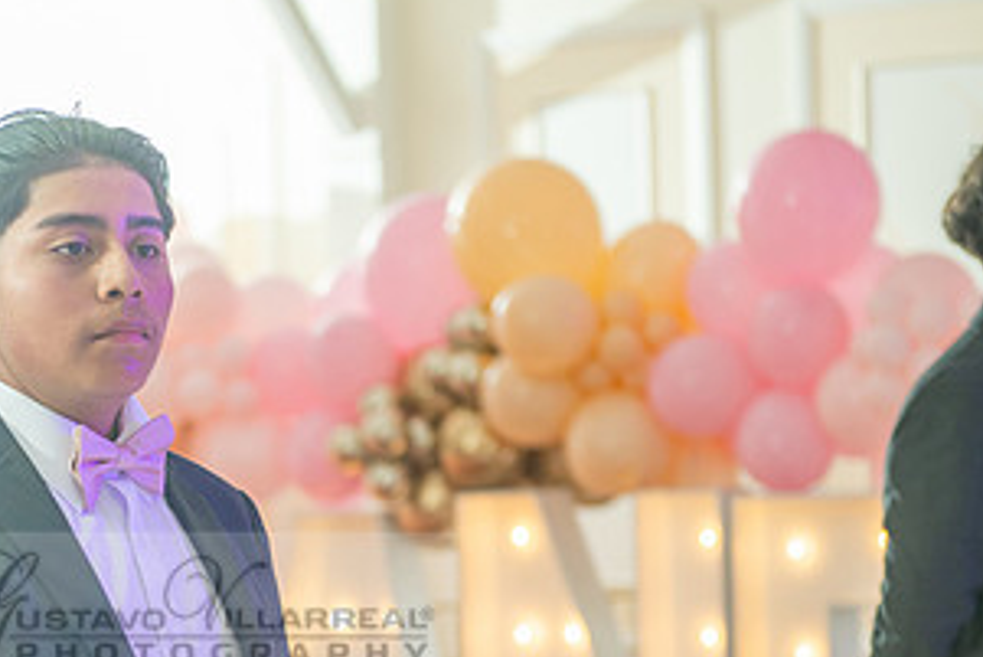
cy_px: 610
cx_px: 180
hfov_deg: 15.1
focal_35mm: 135
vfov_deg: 10.1
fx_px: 3688
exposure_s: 1/100
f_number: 2.8
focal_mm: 70
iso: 400
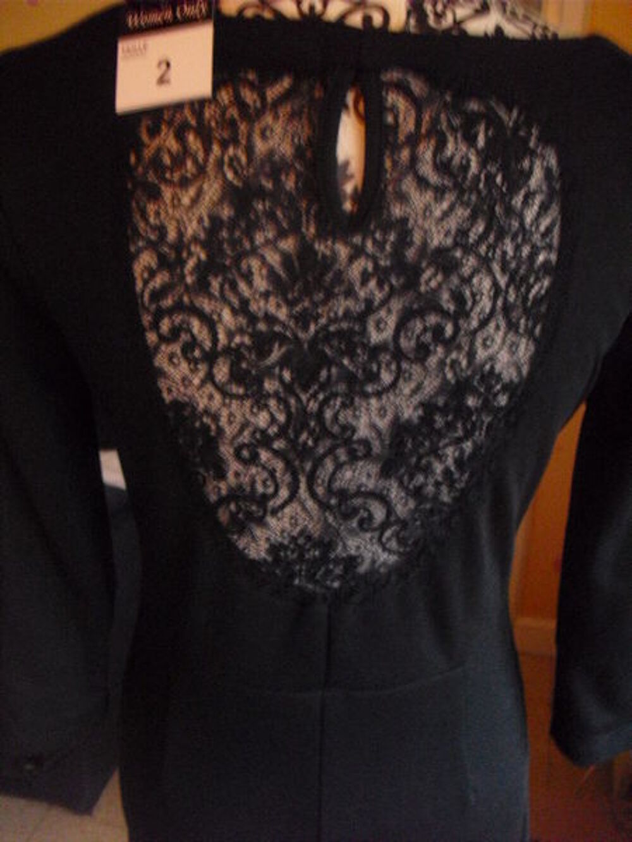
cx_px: 316
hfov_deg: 39.7
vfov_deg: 51.4
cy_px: 421
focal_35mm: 36
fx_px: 876
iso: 800
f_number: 3.1
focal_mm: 6.3
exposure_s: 1/8
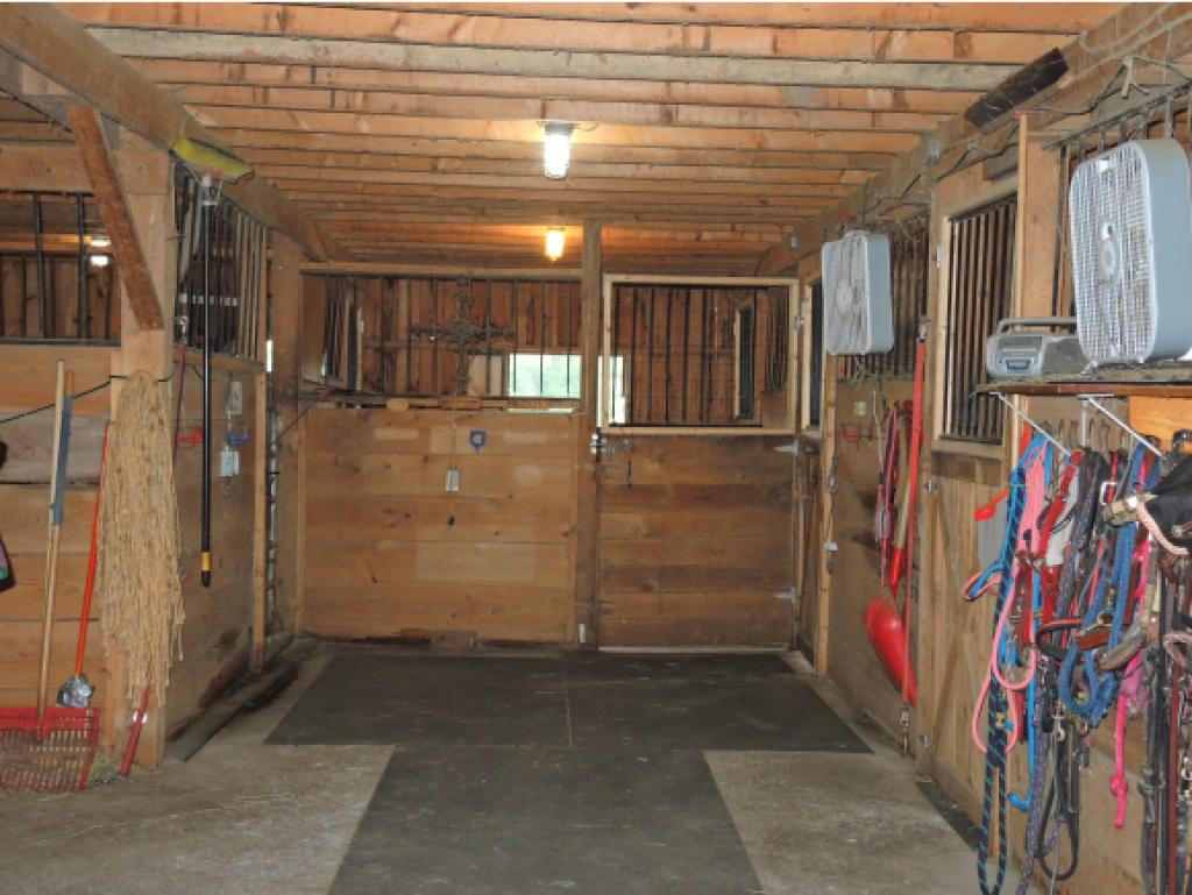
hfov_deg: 44.8
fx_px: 1447
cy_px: 448
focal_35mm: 42
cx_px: 596
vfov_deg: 34.4
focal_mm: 9
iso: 800
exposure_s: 1/125
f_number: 2.5
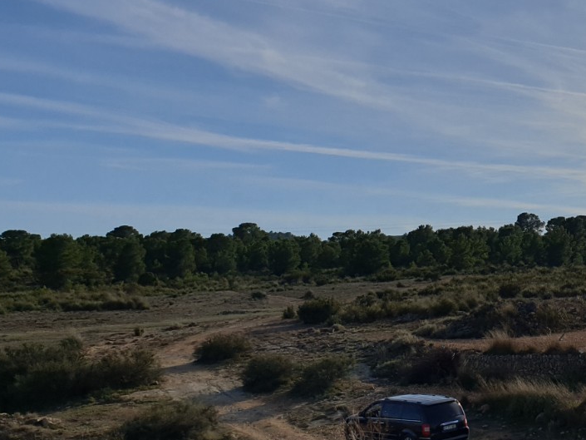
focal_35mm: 59
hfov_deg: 30.1
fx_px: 999
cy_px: 200
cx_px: 604
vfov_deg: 24.8
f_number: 2.4
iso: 50
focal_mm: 4.3
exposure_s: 1/5464
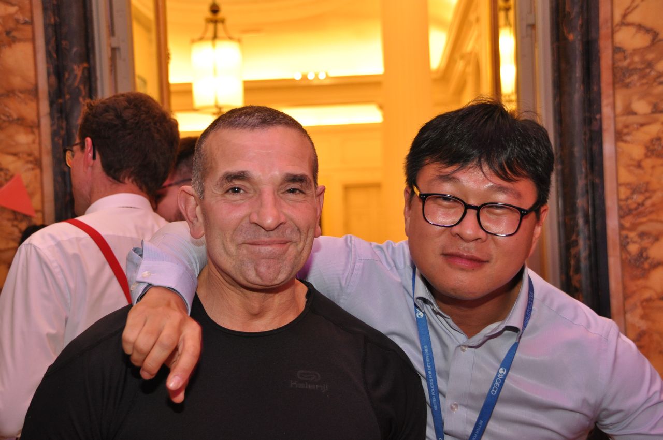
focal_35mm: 75
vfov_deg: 18.1
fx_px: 1379
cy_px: 220
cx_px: 332
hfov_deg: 27.0
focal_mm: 50
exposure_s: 1/60
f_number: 4.8
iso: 800
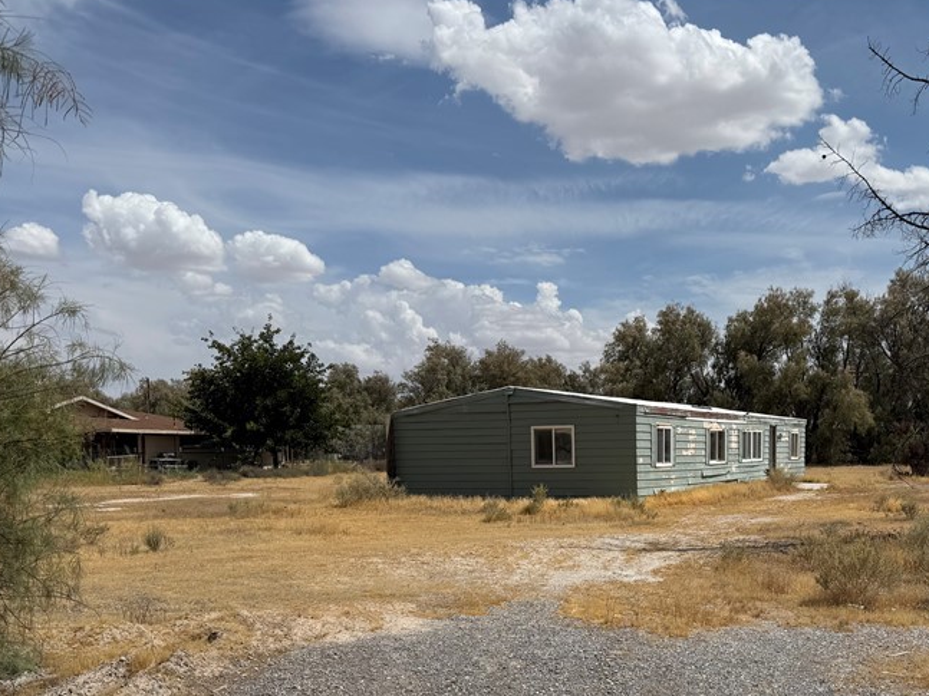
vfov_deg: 36.6
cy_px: 541
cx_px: 604
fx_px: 1020
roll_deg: +2.2
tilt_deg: -6.3
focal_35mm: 38
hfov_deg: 48.3
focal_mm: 6.76
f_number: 1.78
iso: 80
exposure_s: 1/11905
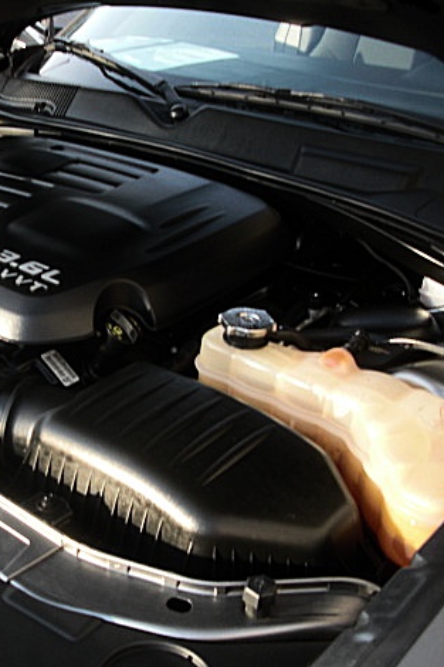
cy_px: 329
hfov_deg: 25.7
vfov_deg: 38.9
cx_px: 54
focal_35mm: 51
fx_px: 944
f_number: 2.8
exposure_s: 1/100
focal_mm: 6.3
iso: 50
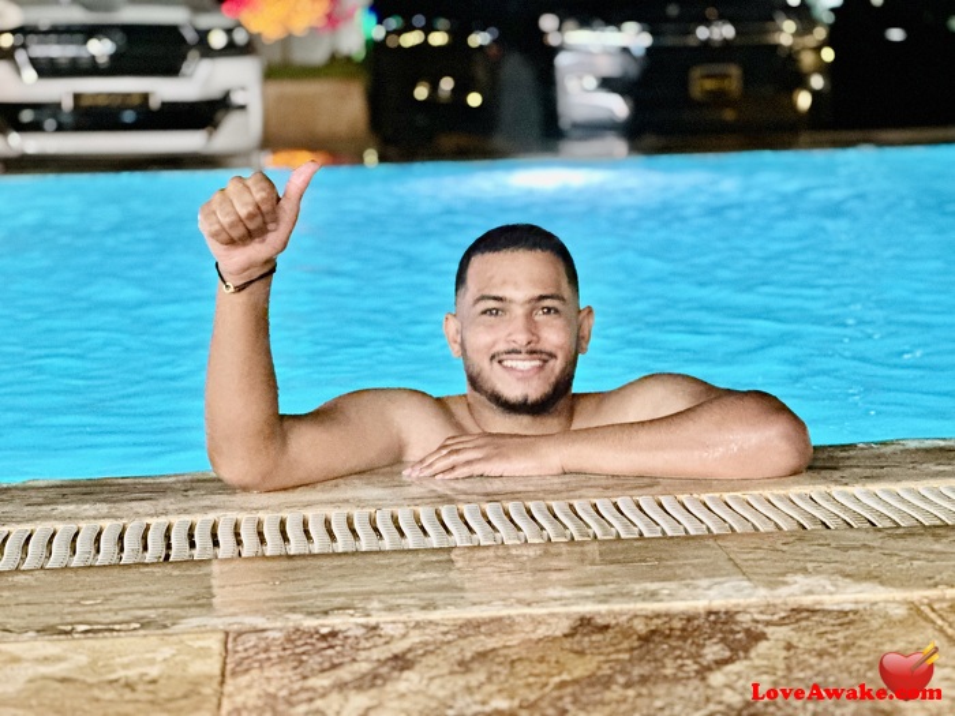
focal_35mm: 77
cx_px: 478
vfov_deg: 19.1
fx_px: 2124
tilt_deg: -6.8
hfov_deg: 25.3
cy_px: 358
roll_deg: +2.0
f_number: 2.8
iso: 1600
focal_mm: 9
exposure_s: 1/14
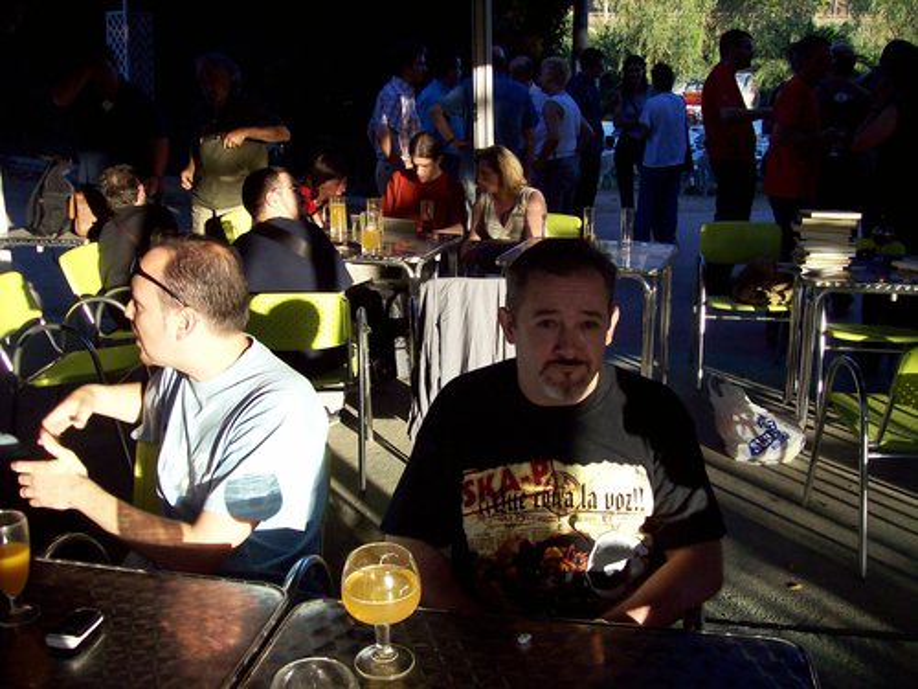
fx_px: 955
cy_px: 344
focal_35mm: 36
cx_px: 459
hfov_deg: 51.4
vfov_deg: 39.7
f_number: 2.7
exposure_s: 1/299
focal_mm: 6
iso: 80
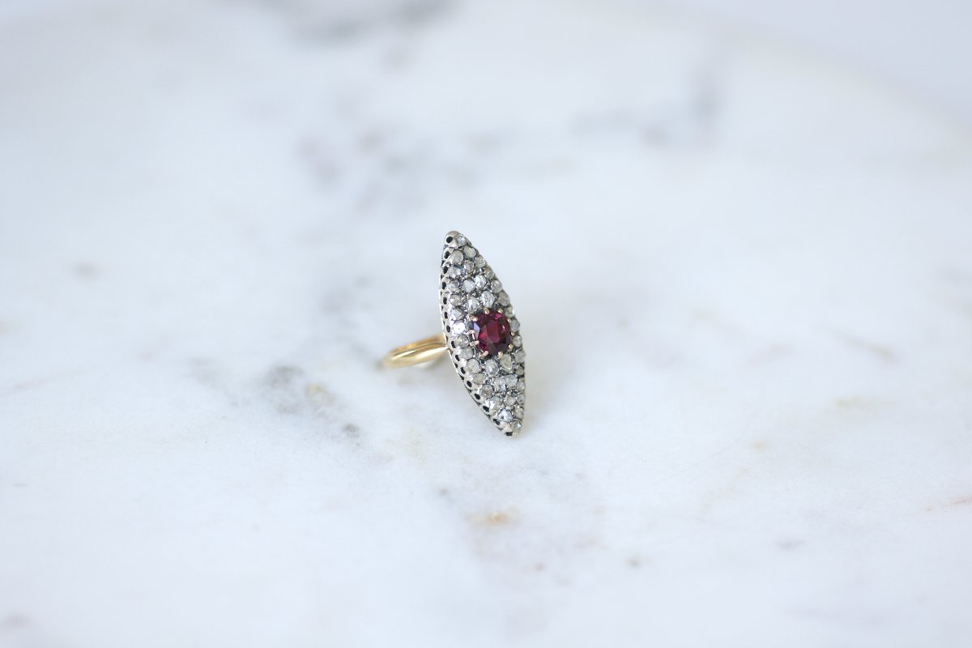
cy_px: 324
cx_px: 486
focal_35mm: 105
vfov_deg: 13.0
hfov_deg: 19.5
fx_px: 2835
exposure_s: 1/125
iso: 200
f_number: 2.8
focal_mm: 70
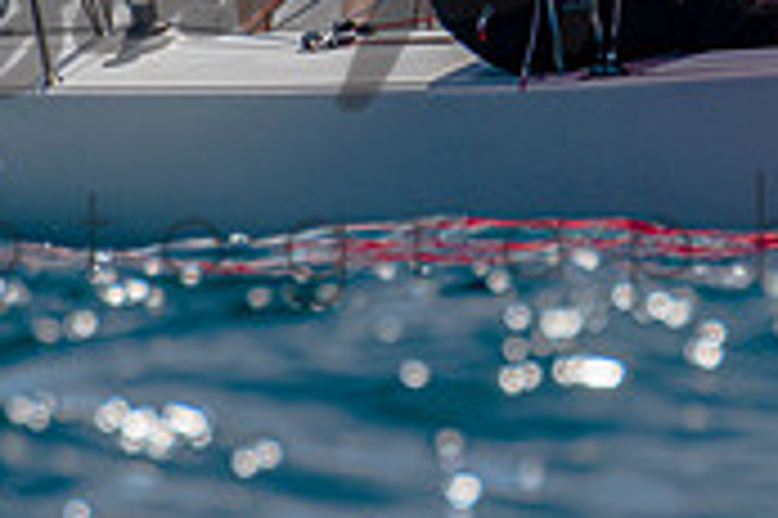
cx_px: 785
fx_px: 47283
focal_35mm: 2190
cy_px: -101
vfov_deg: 0.6
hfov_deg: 0.9
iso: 200
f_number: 5.6
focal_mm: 400
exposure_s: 1/2500
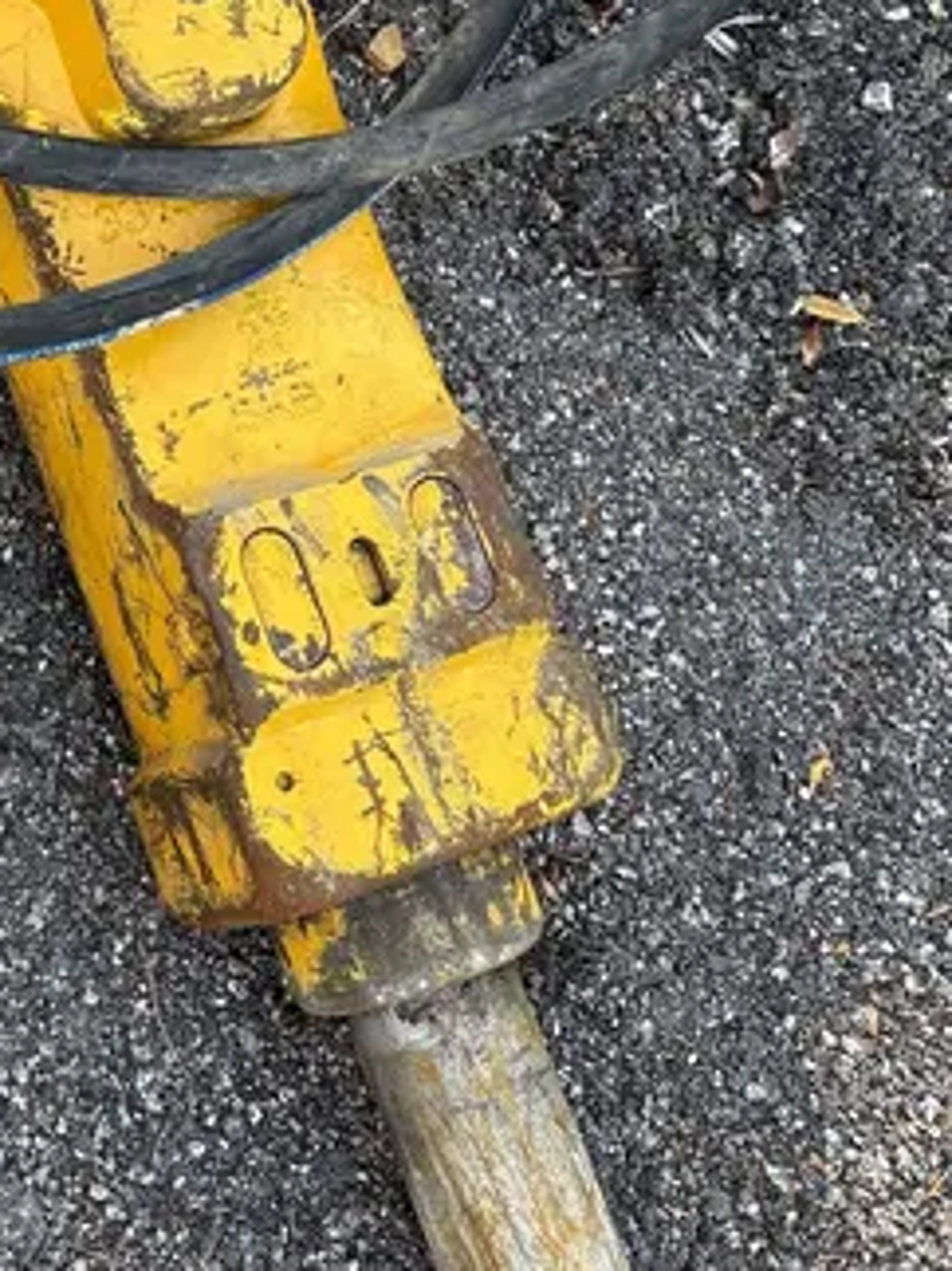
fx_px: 2165
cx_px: -43
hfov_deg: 23.5
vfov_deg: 31.5
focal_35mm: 59
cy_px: 179
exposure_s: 1/288
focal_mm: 5.96
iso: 40
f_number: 1.6
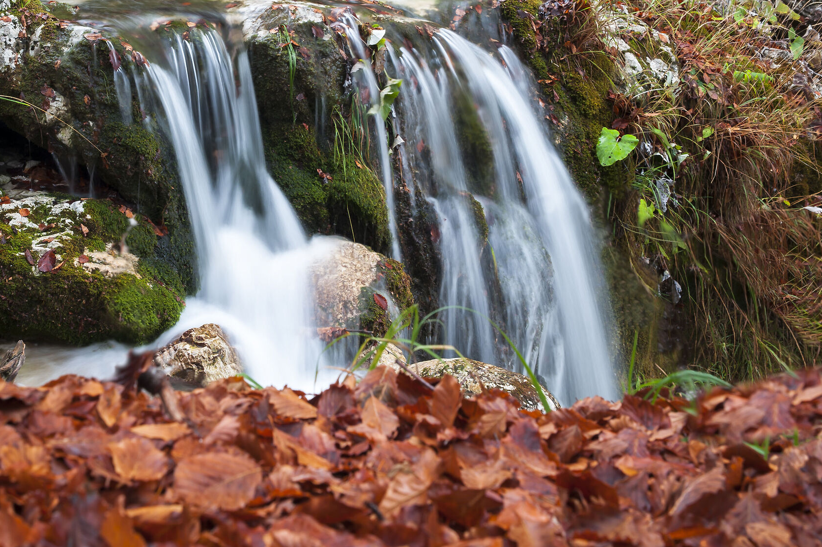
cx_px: 258
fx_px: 1506
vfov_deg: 20.5
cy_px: 163
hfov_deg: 30.3
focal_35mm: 66
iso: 200
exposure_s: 1/1.67
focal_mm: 46
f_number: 11
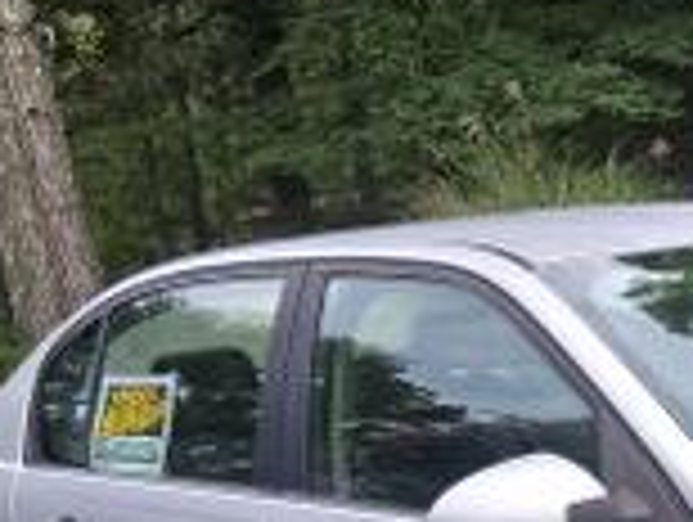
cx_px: 882
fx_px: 1704
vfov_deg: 16.9
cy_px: 567
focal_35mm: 85
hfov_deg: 21.0
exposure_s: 1/130
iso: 25
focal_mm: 3.98
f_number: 1.8
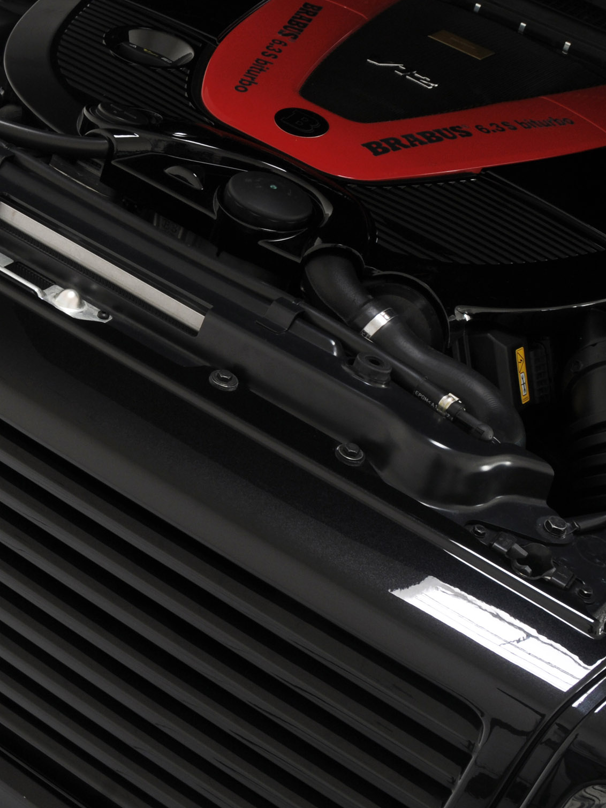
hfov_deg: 23.0
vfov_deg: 30.5
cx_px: 135
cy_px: 281
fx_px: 1470
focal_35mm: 63
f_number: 13
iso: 200
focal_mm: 22
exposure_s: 2
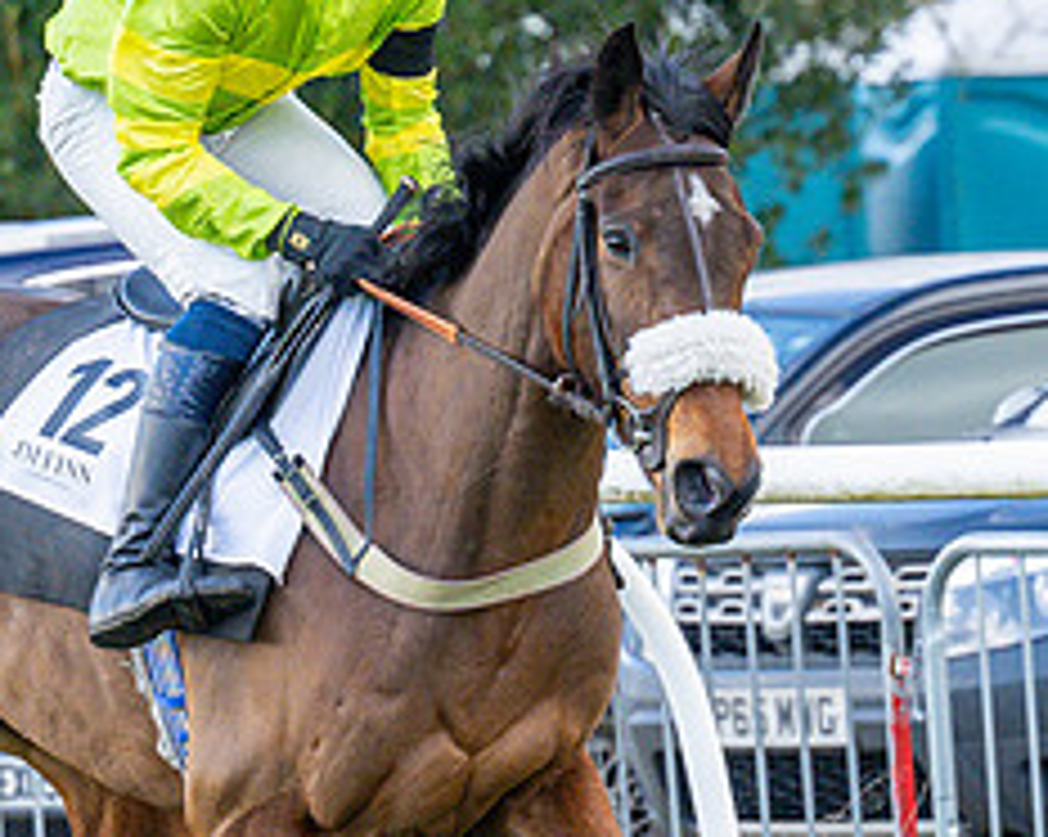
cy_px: 521
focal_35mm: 751
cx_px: 418
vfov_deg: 2.1
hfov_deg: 2.6
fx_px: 23274
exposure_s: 1/1000
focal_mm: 150
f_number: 4
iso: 500
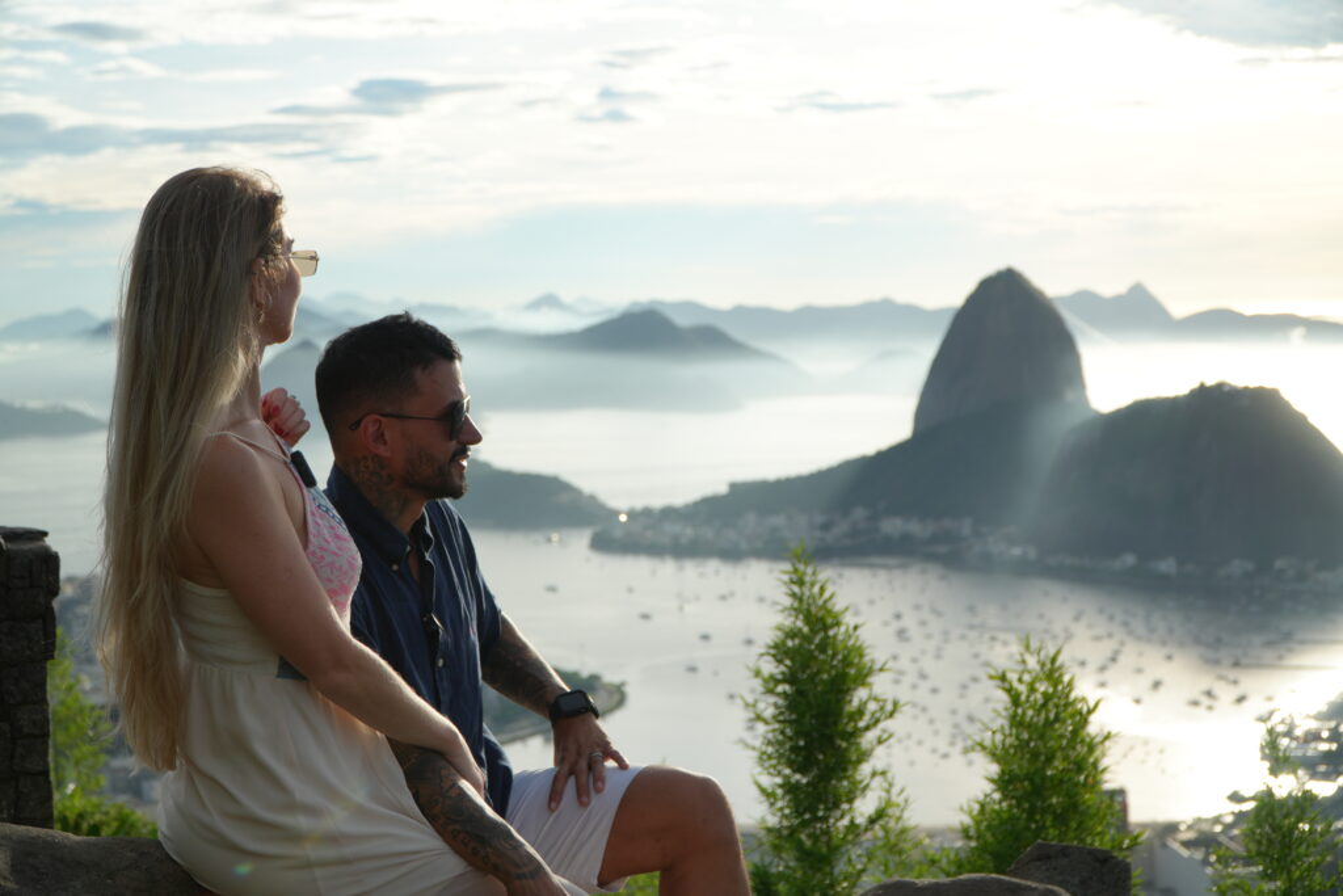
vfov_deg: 23.8
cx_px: 672
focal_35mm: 57
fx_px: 2127
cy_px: 448
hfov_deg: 35.0
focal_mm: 38
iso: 100
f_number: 4.5
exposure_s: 1/640
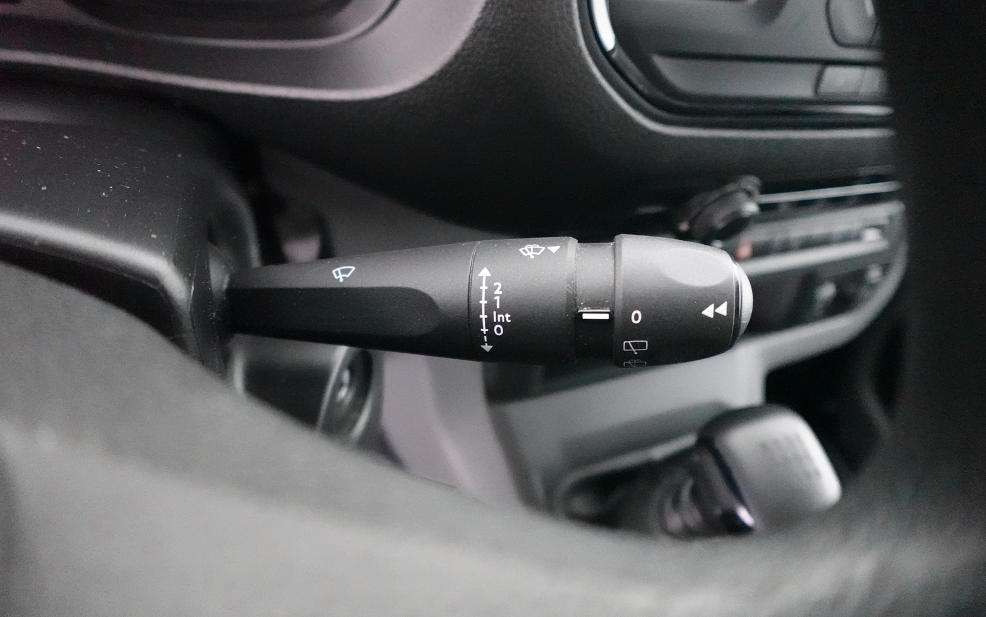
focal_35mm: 21
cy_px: 312
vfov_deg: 57.3
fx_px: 564
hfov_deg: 82.3
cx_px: 487
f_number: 2
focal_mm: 7.6
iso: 6400
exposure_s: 1/50
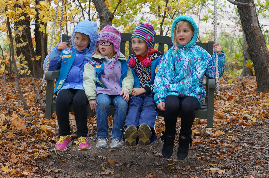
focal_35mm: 75
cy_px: 89
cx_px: 134
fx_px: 560
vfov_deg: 18.1
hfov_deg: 27.0
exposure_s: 1/160
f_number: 4
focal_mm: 50
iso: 800
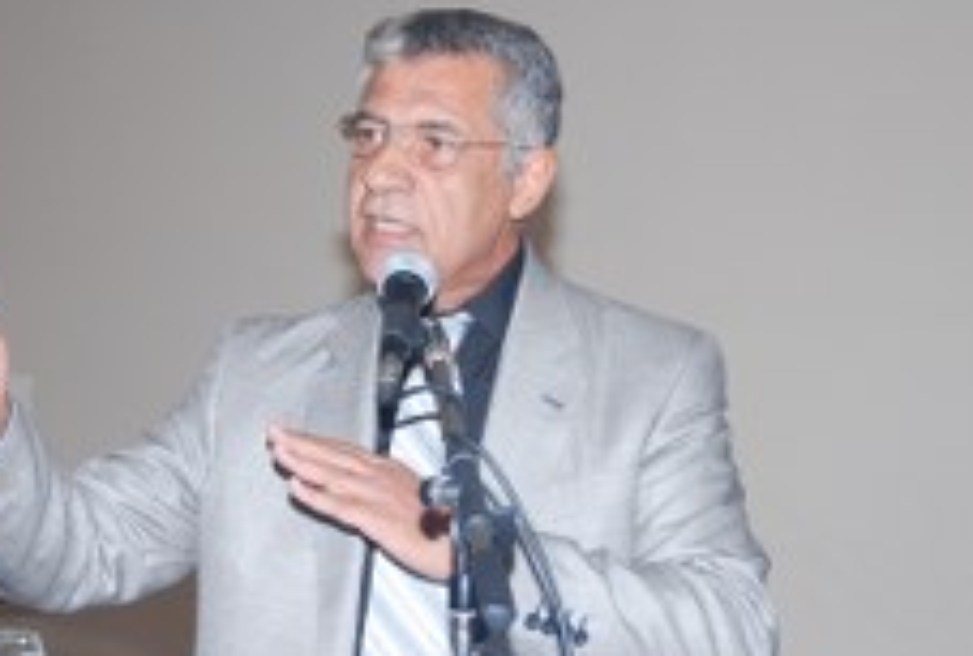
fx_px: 2628
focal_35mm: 97
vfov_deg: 14.2
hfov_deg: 20.9
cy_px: 356
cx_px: 360
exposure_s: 1/60
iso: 200
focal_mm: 35
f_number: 4.2
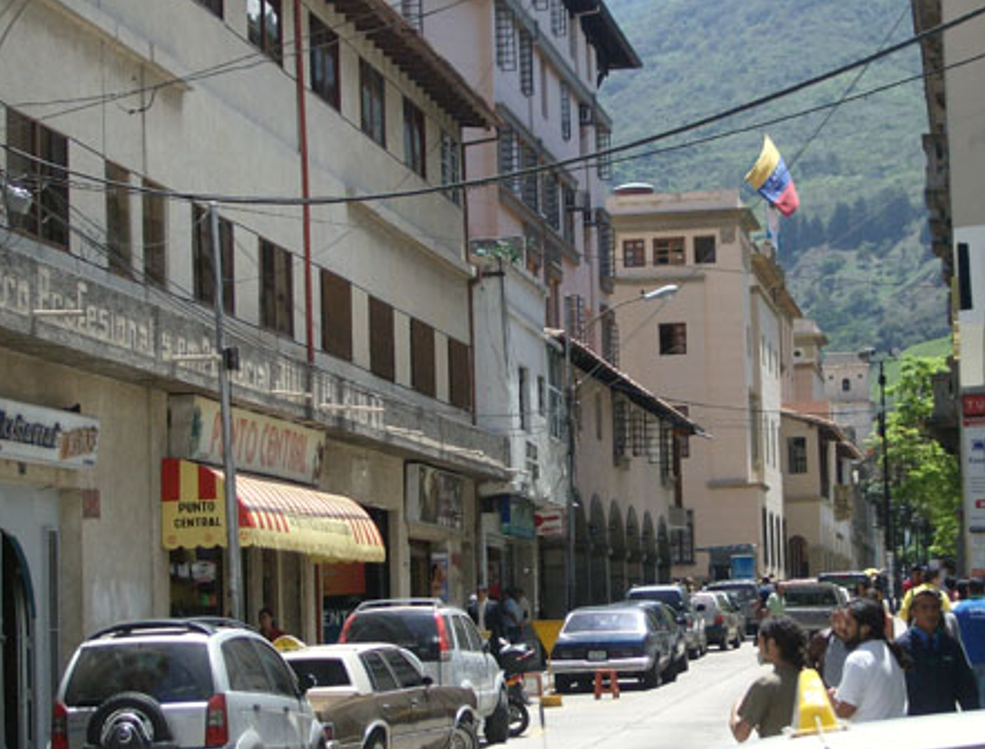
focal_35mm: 113
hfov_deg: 17.3
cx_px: 441
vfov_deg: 13.2
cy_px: 343
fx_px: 3231
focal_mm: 16.6
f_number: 4.6
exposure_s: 1/447
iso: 100
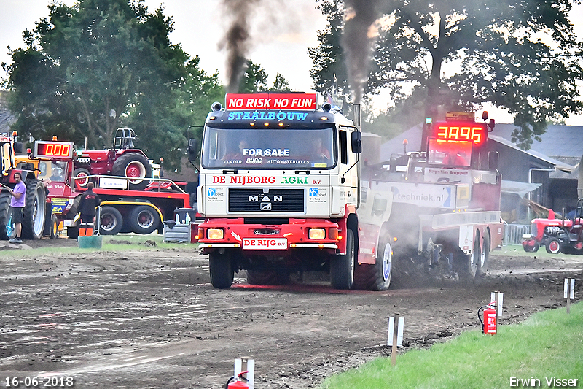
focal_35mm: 218
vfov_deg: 6.3
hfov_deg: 9.5
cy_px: 194
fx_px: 3521
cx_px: 292
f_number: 5.6
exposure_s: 1/320
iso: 8000
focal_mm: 145
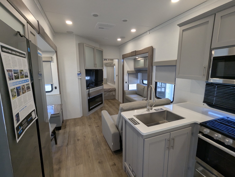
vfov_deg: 78.2
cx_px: 118
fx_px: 109
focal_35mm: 16
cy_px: 88
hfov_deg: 94.4
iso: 240
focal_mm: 2.35
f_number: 2.2
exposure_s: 1/138
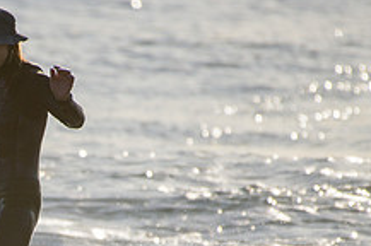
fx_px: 13779
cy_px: 269
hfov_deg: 1.5
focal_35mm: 1339
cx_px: -32
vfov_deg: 1.0
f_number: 5.6
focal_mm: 500
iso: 64
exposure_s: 1/2000
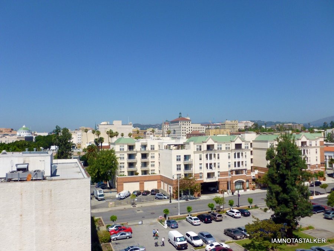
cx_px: 167
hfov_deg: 63.4
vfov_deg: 49.7
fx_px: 270
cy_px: 126
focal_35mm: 28
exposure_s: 1/160
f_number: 10
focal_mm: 5
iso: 100
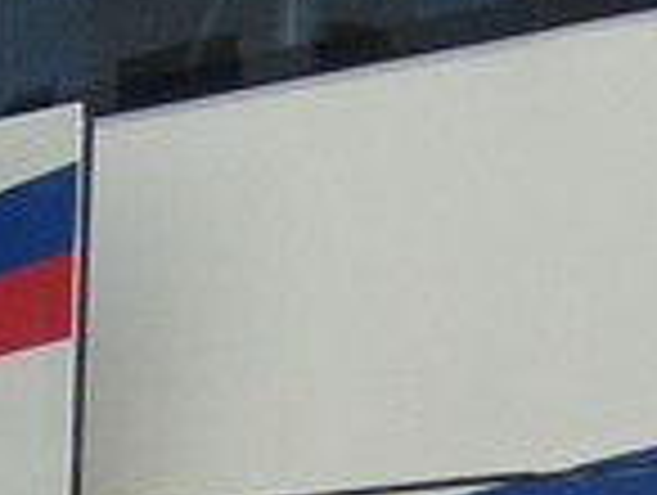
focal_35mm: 255
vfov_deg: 5.8
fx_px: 4848
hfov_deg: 7.7
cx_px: 124
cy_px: 616
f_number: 7.1
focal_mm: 5.8
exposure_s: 1/180
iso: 80
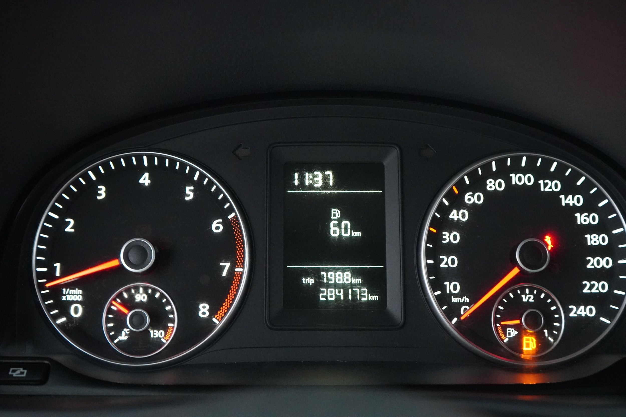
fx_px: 730
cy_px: 208
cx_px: 313
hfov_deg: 46.4
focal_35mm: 42
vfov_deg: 31.9
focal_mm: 28
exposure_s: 1/20
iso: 6400
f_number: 3.5
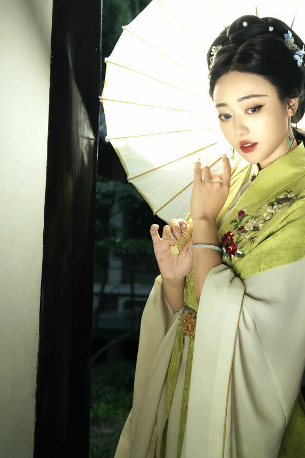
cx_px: 252
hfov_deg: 20.3
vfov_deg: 29.9
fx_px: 838
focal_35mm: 66
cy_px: 101
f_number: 4
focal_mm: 36
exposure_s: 1/160
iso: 125
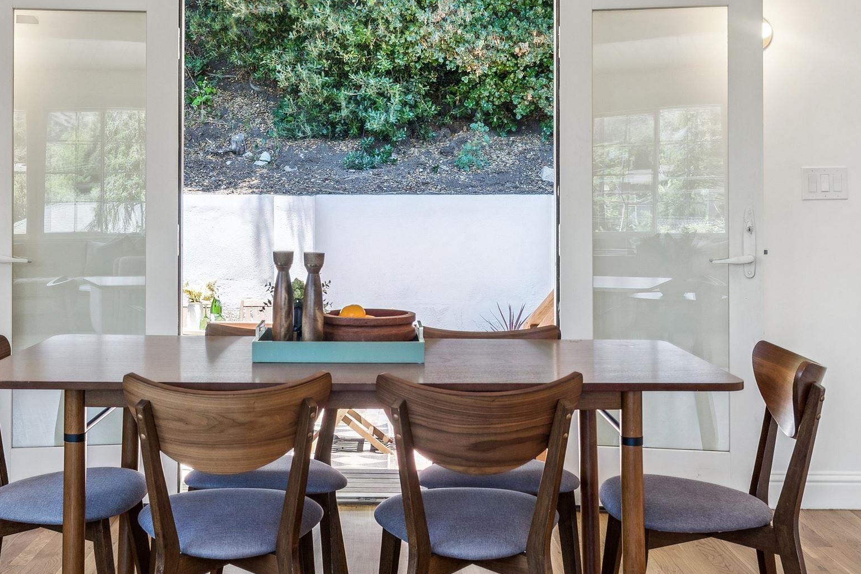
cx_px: 354
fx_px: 1148
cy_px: 184
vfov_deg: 27.9
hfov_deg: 41.0
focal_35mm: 48
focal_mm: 24
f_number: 8
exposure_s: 1/30
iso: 250
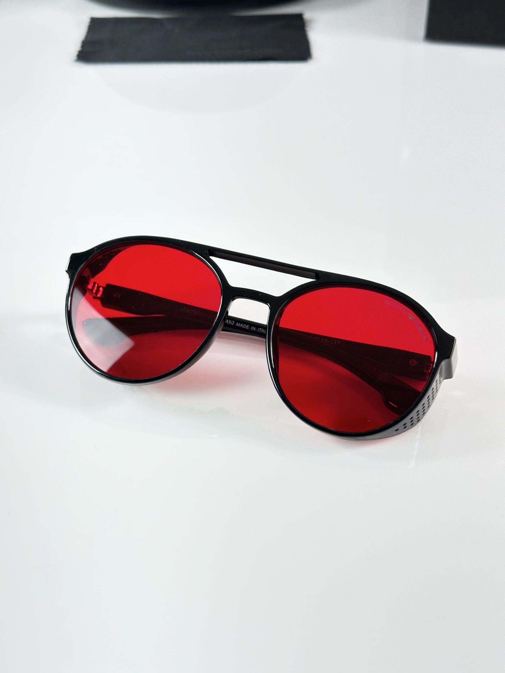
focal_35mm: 48
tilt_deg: -38.1
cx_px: 252
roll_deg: +1.4
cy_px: 336
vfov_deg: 39.7
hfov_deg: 30.3
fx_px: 934
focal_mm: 6.86
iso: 80
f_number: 1.78
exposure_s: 1/100
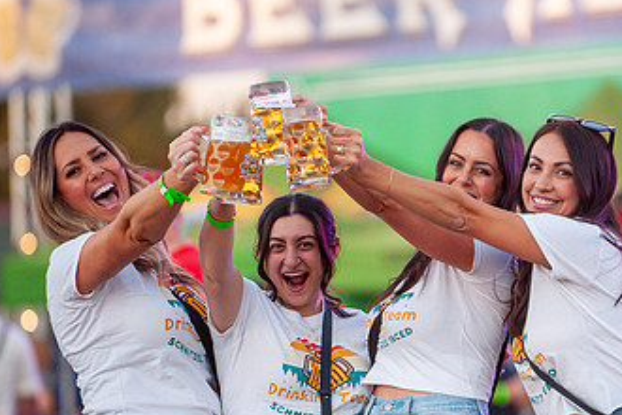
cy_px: 255
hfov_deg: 5.9
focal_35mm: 351
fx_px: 6064
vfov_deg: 3.9
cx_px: 479
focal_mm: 200
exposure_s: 1/250
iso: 640
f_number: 2.8
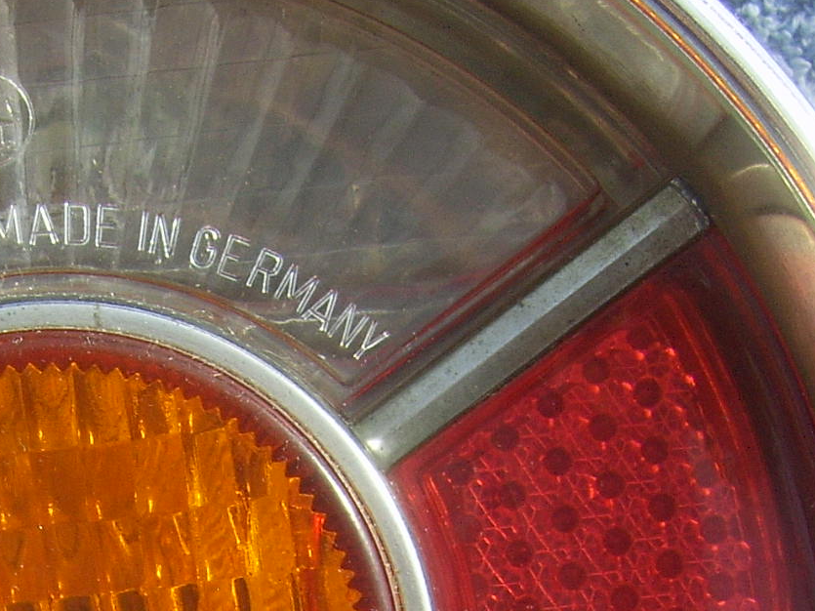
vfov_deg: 12.3
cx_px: 95
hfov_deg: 16.5
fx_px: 2778
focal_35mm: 118
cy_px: 732
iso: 50
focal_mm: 7.8
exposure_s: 1/125
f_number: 6.4
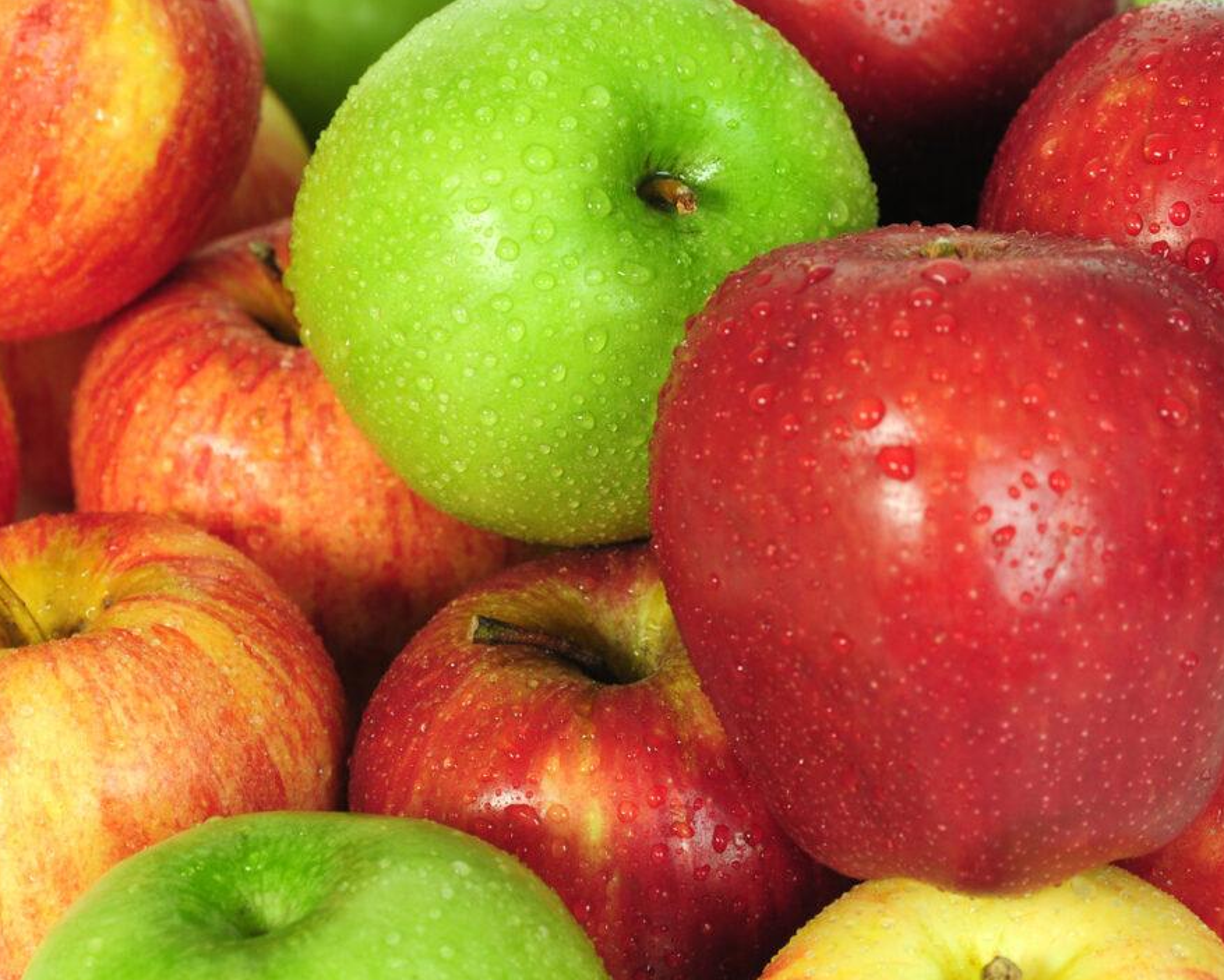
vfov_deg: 13.6
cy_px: 492
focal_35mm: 113
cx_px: 555
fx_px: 4094
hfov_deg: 17.0
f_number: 10
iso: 200
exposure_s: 1/125
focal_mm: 66
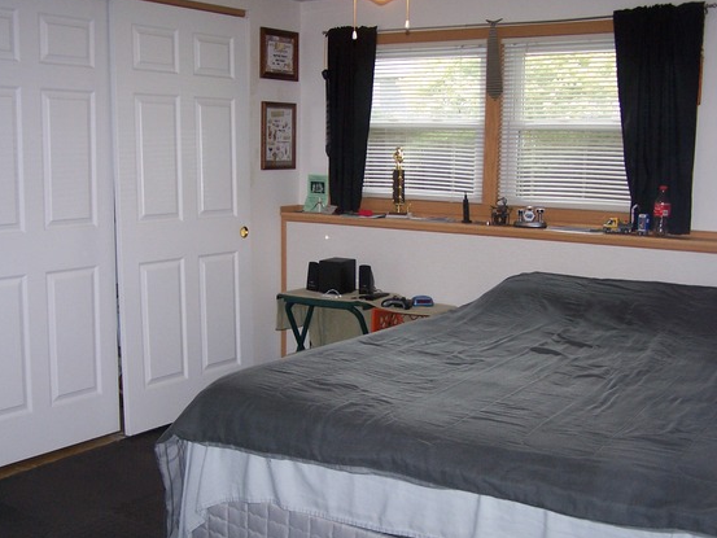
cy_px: 293
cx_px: 344
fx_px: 912
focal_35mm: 44
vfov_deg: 32.9
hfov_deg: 42.9
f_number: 2.8
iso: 140
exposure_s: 1/60
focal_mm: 6.3
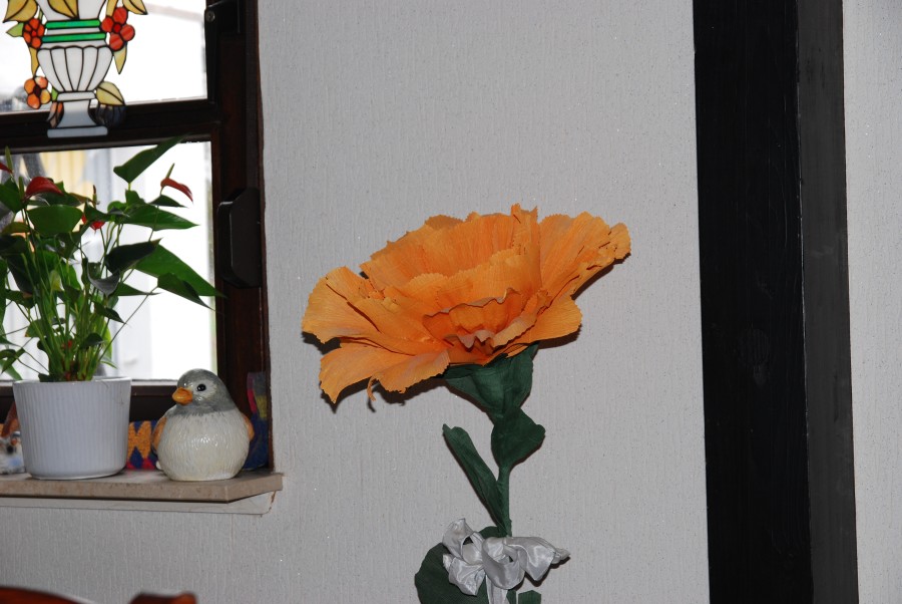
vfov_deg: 16.6
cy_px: 302
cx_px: 451
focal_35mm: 82
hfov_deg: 24.6
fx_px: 2069
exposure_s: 1/60
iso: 200
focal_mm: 55
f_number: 6.3
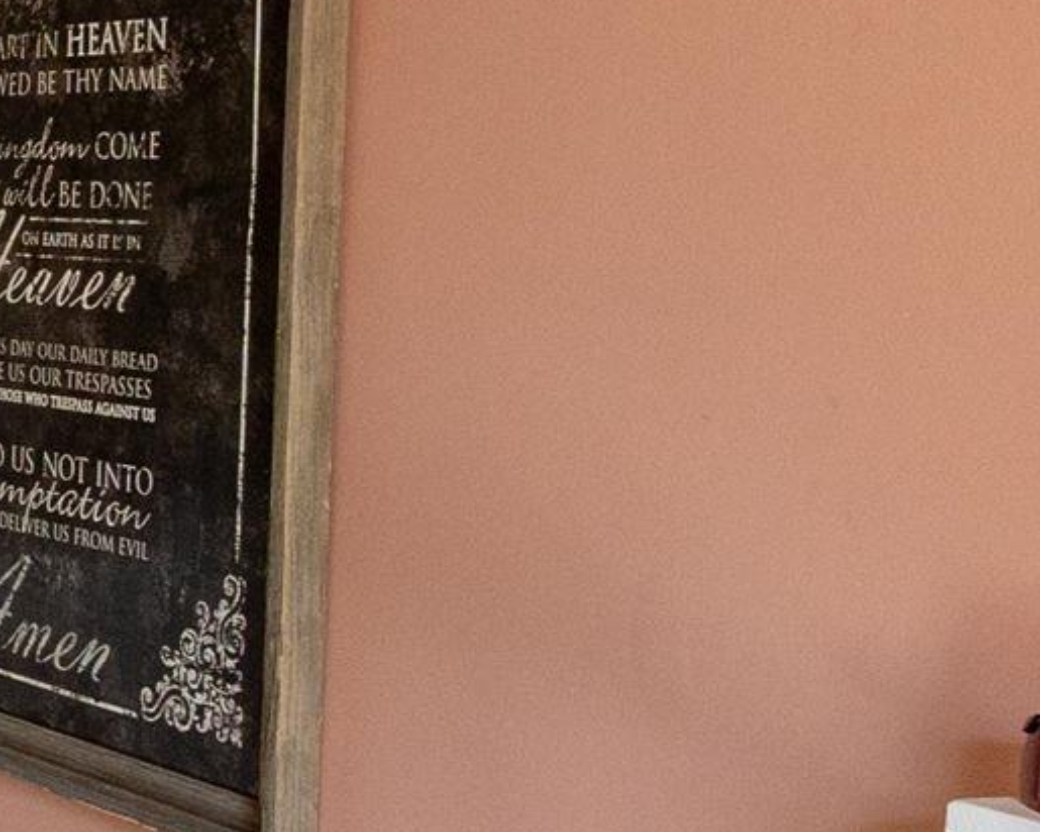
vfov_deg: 18.3
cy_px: 358
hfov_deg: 15.4
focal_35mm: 84
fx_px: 2586
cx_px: -1317
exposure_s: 1/5
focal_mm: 10
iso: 400
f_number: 8
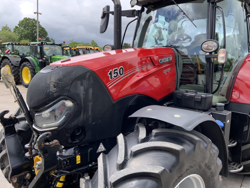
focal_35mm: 29
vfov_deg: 48.2
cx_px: 125
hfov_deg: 61.7
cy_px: 94
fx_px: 209
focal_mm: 3
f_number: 1.8
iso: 16
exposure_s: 1/486
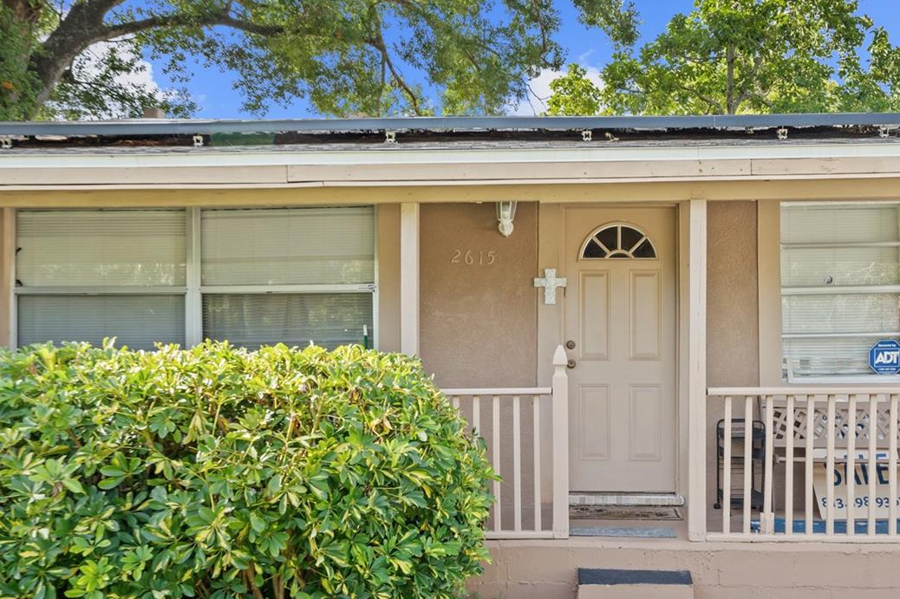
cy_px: 374
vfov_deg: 35.7
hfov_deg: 51.3
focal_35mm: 37
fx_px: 925
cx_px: 568
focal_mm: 24
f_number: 8
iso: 400
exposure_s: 1/50
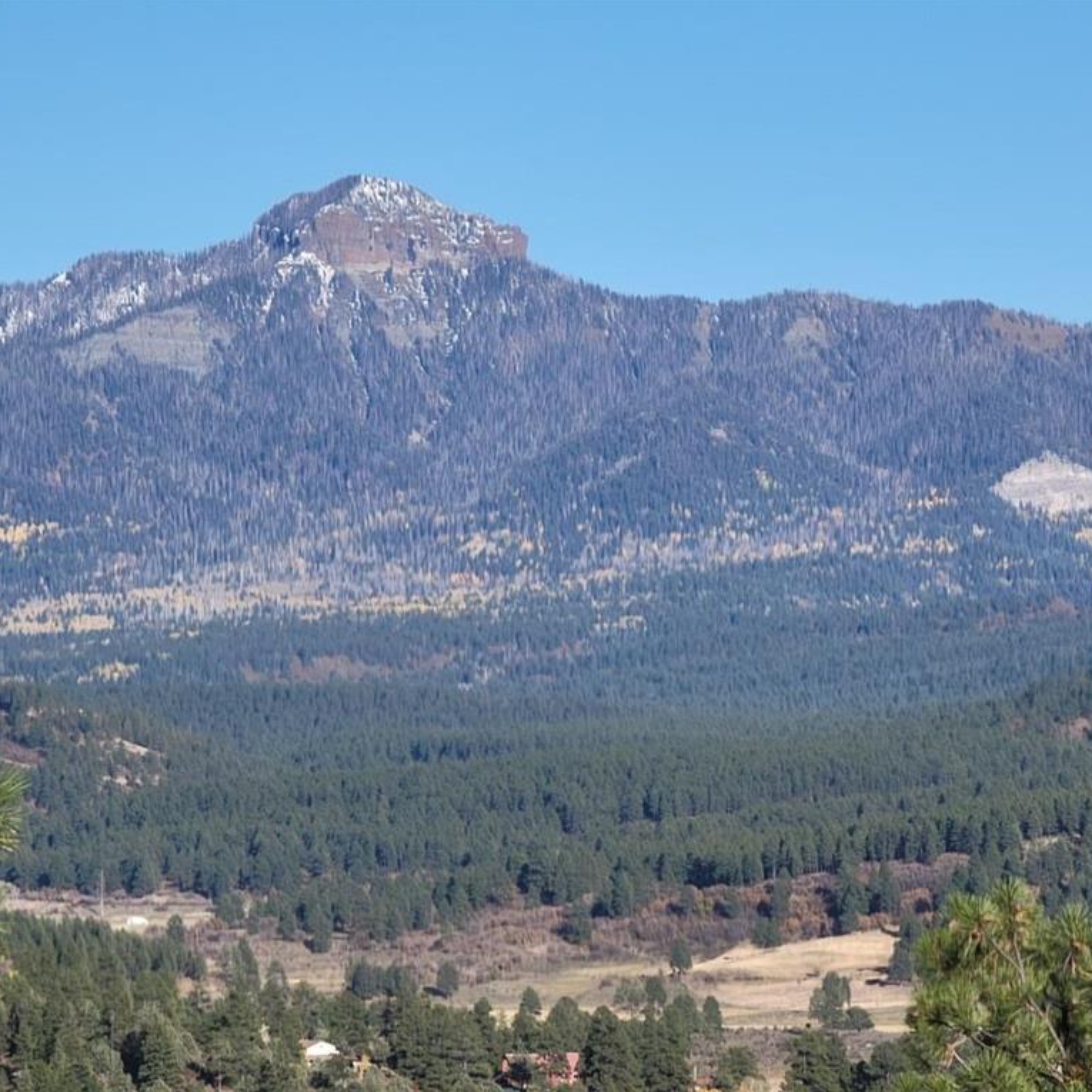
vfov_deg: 6.2
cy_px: 545
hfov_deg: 6.2
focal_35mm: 284
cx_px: 694
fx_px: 10136
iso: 50
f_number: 4.9
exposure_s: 1/376
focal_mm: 30.6
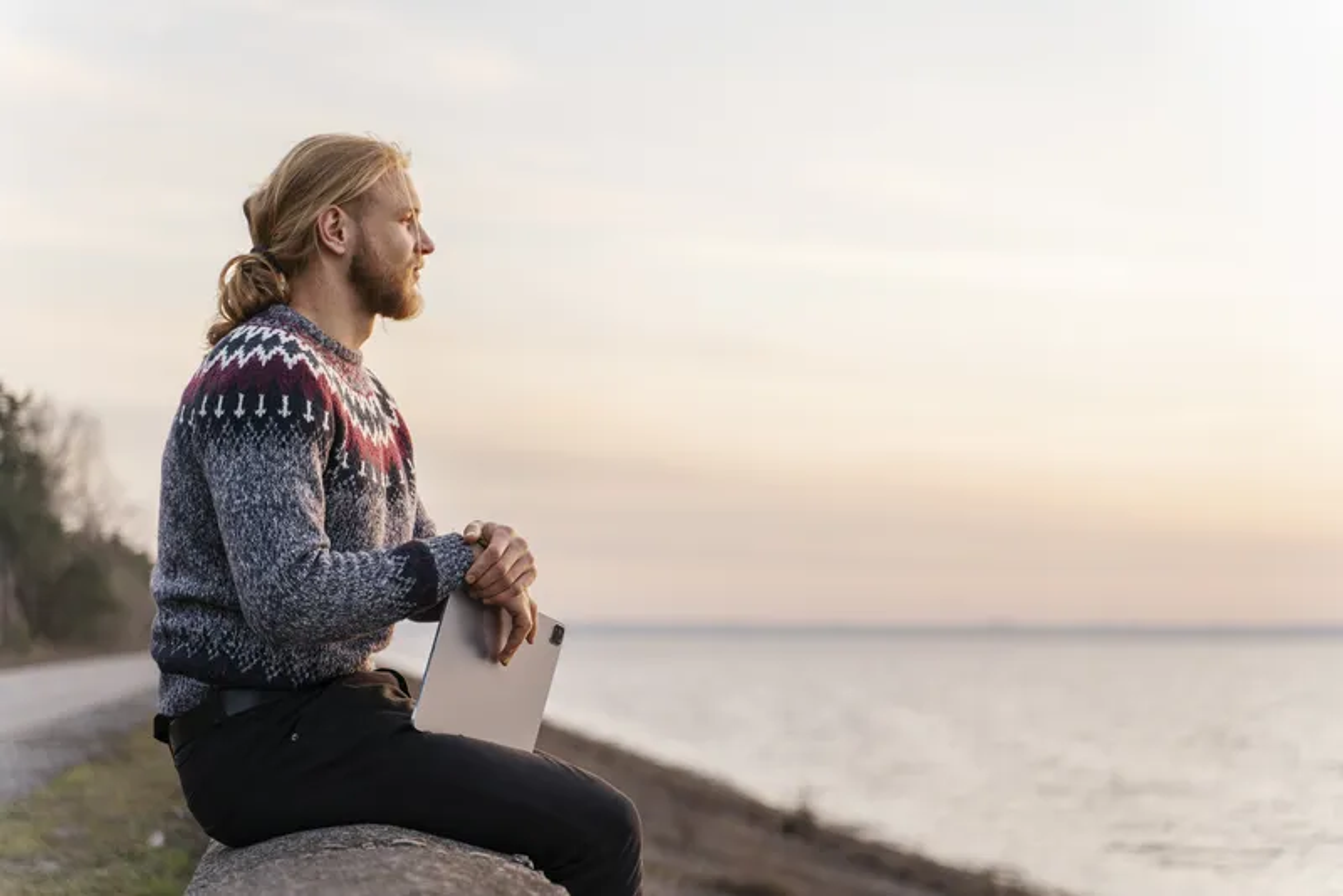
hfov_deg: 27.0
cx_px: 672
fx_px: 2799
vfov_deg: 18.2
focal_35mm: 75
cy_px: 448
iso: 250
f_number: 2.8
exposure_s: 1/320
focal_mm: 75
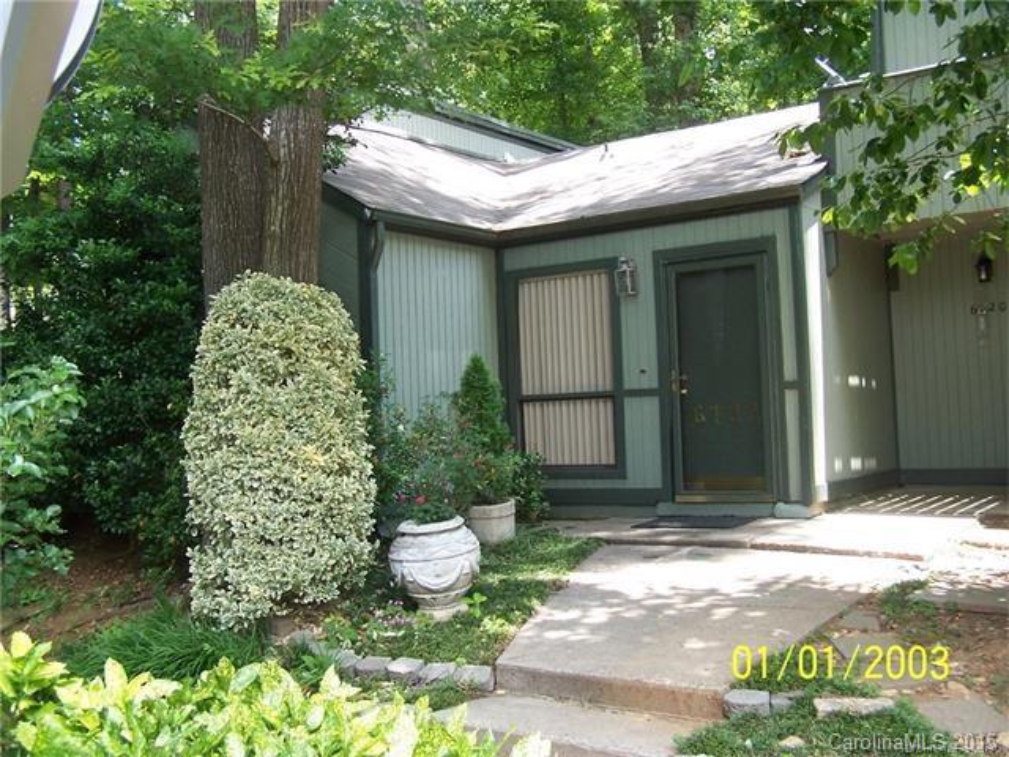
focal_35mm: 38
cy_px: 378
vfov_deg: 37.7
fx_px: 1108
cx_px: 504
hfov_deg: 49.0
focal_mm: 6.3
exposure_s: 1/90
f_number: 2.8
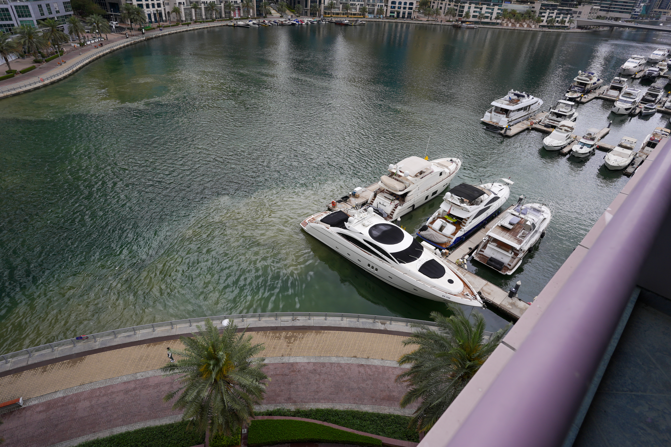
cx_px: 336
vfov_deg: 61.9
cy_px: 224
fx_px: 373
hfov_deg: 84.0
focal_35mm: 20
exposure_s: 1/350
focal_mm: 20
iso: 160
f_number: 4.5
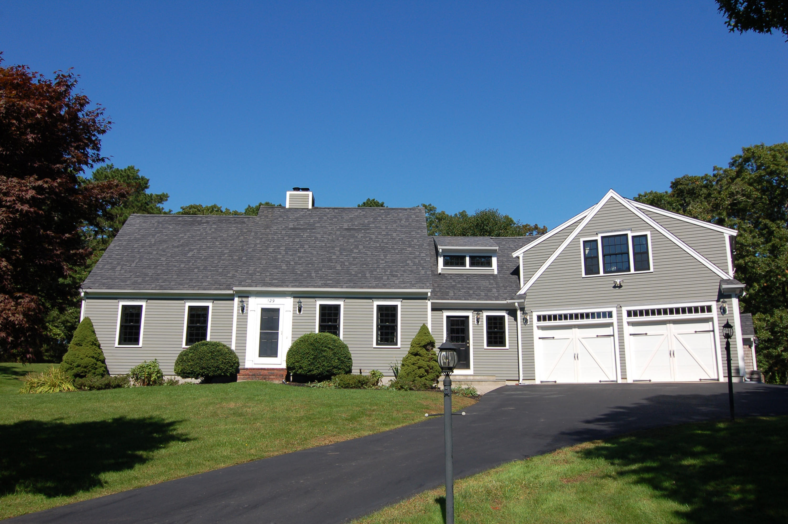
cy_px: 262
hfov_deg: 62.0
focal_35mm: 30
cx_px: 394
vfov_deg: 43.5
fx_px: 656
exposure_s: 1/400
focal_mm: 20
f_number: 10
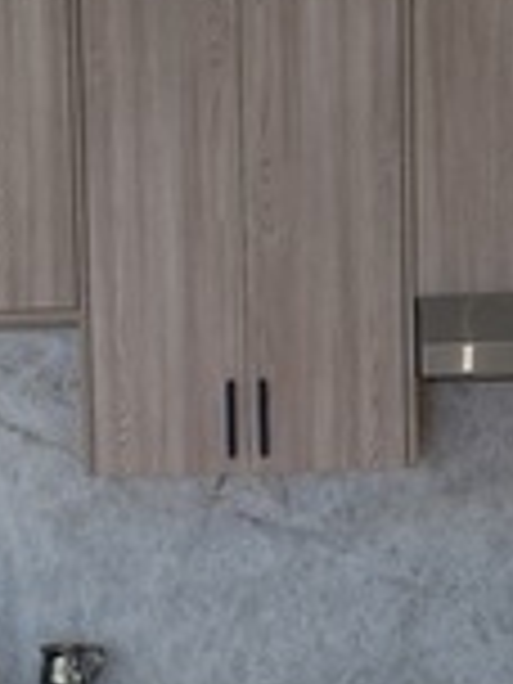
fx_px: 2075
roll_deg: +2.0
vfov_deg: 18.5
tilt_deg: -3.9
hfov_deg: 14.0
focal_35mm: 105
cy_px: 569
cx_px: 135
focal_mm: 6.76
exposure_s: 1/60
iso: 160
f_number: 1.78
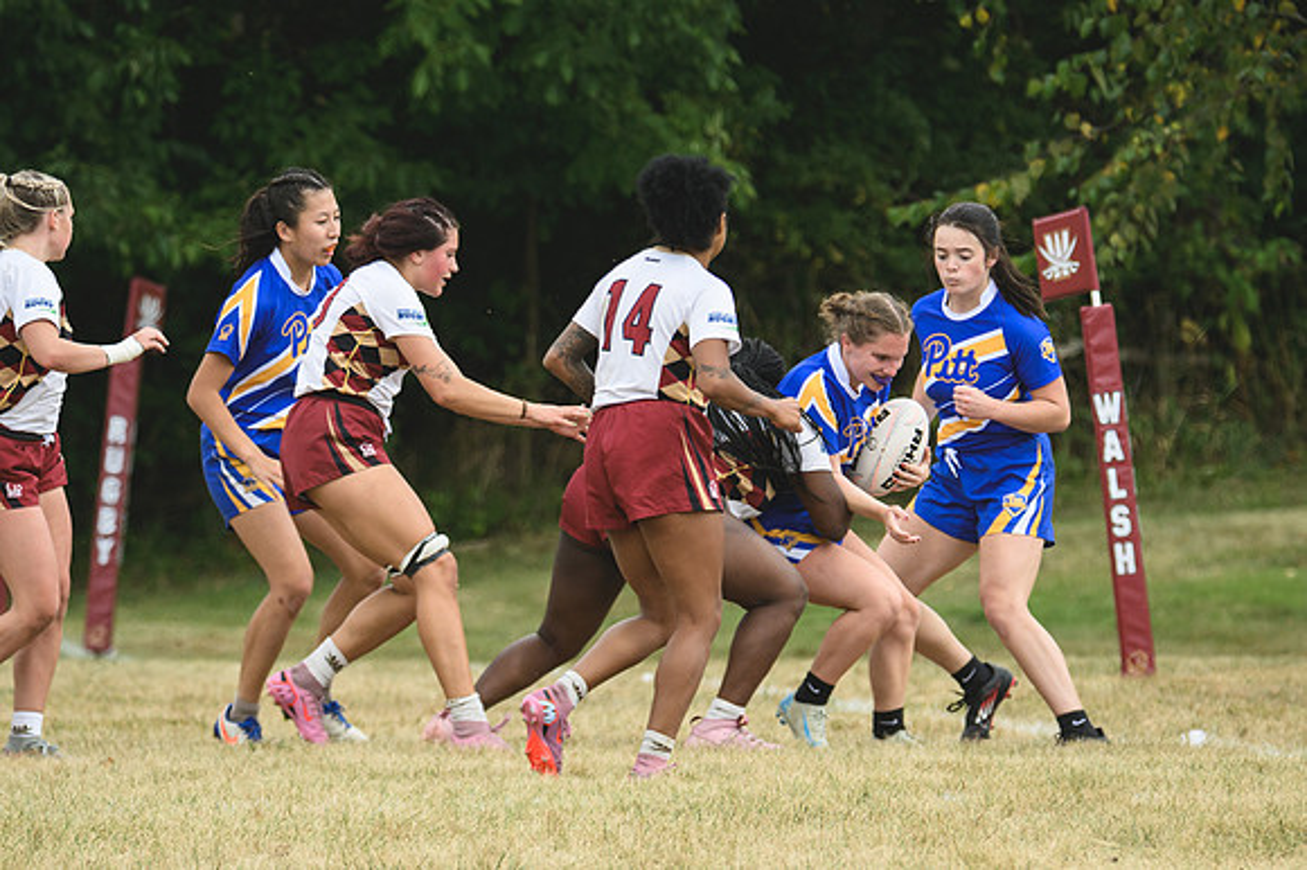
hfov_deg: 2.9
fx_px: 25390
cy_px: 580
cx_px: 871
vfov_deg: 2.0
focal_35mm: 700
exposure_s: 1/1000
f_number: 6
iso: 280
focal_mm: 350
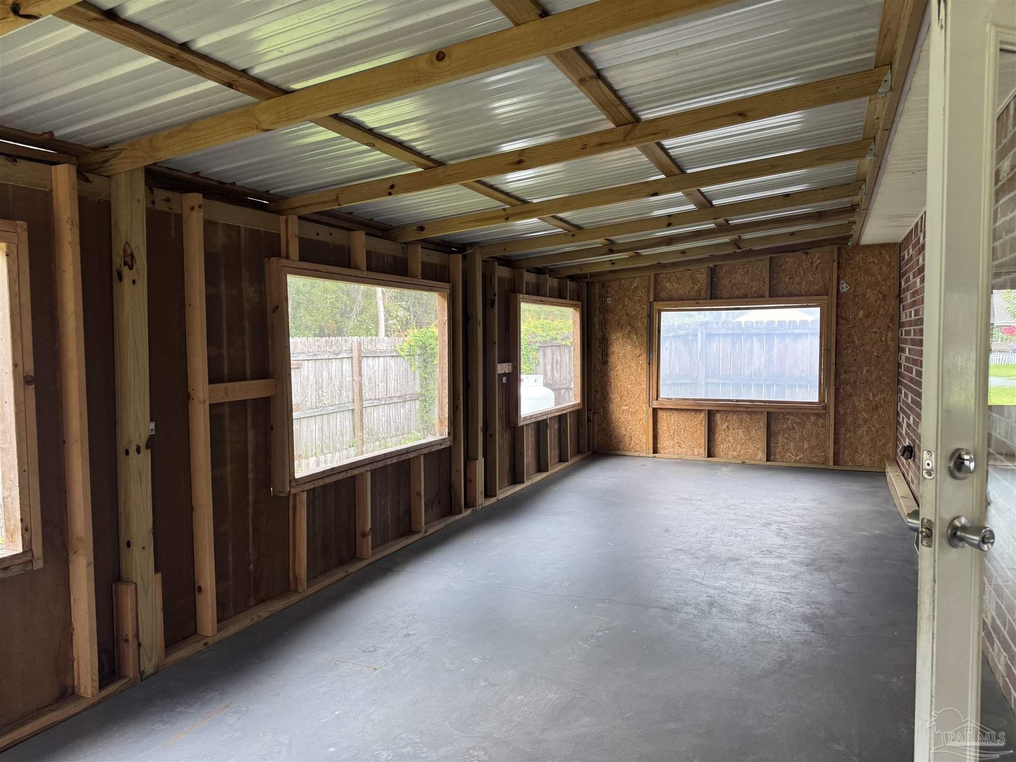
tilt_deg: -4.1
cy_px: 381
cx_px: 508
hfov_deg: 71.6
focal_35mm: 24
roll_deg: +0.2
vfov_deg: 56.8
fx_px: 704
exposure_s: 1/60
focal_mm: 6.76
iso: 200
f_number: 1.78
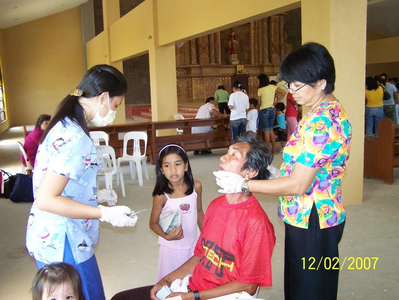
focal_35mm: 38
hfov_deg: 49.0
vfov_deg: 37.8
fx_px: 438
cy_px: 150
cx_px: 200
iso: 160
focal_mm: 6.3
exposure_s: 1/60
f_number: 2.8
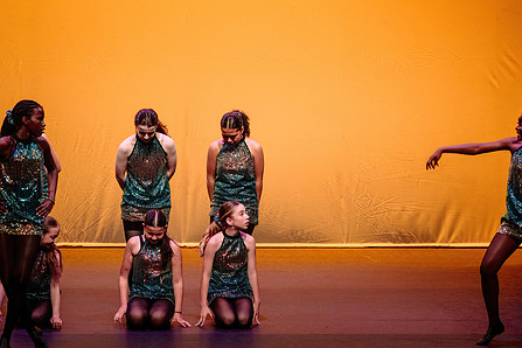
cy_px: 178
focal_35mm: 167
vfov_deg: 8.2
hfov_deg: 12.3
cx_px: 316
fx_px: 2421
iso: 1250
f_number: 3.5
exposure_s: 1/400
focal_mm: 110
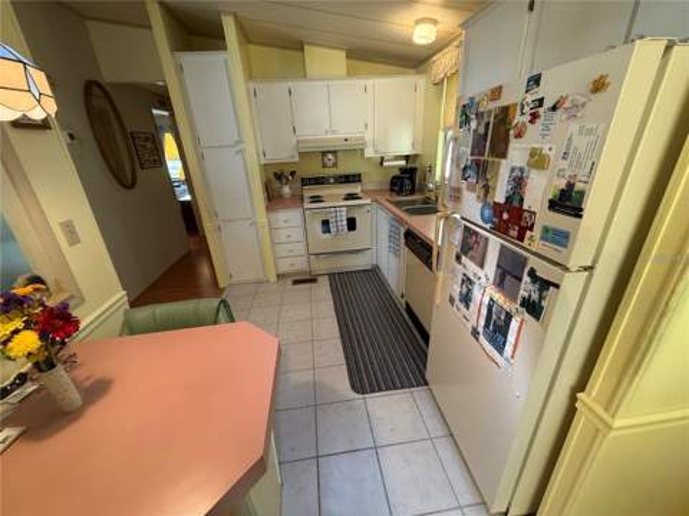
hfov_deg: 102.1
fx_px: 279
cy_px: 258
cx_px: 344
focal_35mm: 14
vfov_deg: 85.7
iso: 320
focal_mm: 2.22
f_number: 2.2
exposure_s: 1/60
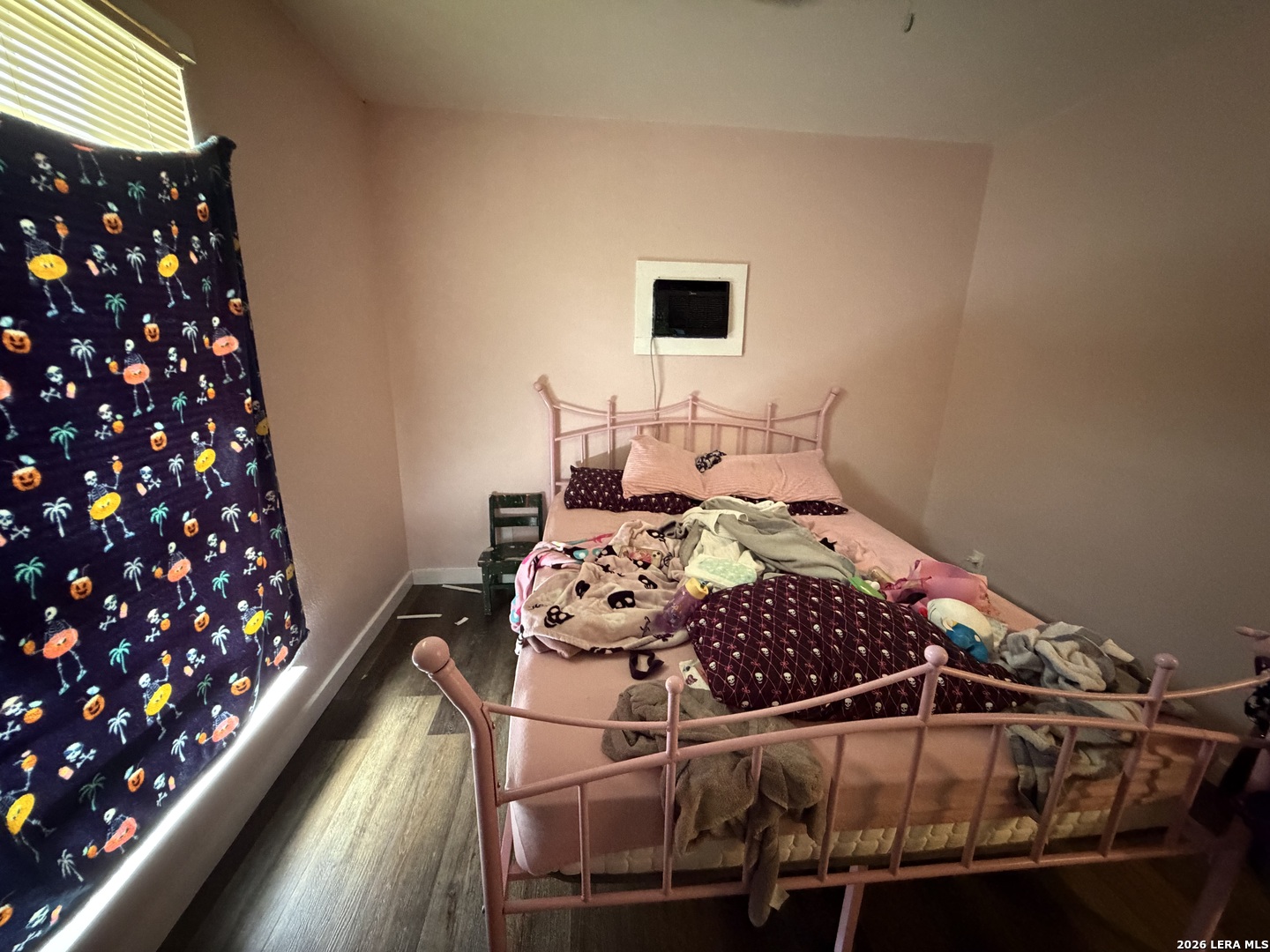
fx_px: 514
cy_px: 476
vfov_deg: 85.7
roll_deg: -0.6
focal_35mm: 14
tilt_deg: -13.3
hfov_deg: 102.1
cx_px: 635
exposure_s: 1/40
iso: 1250
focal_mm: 2.22
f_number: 2.2
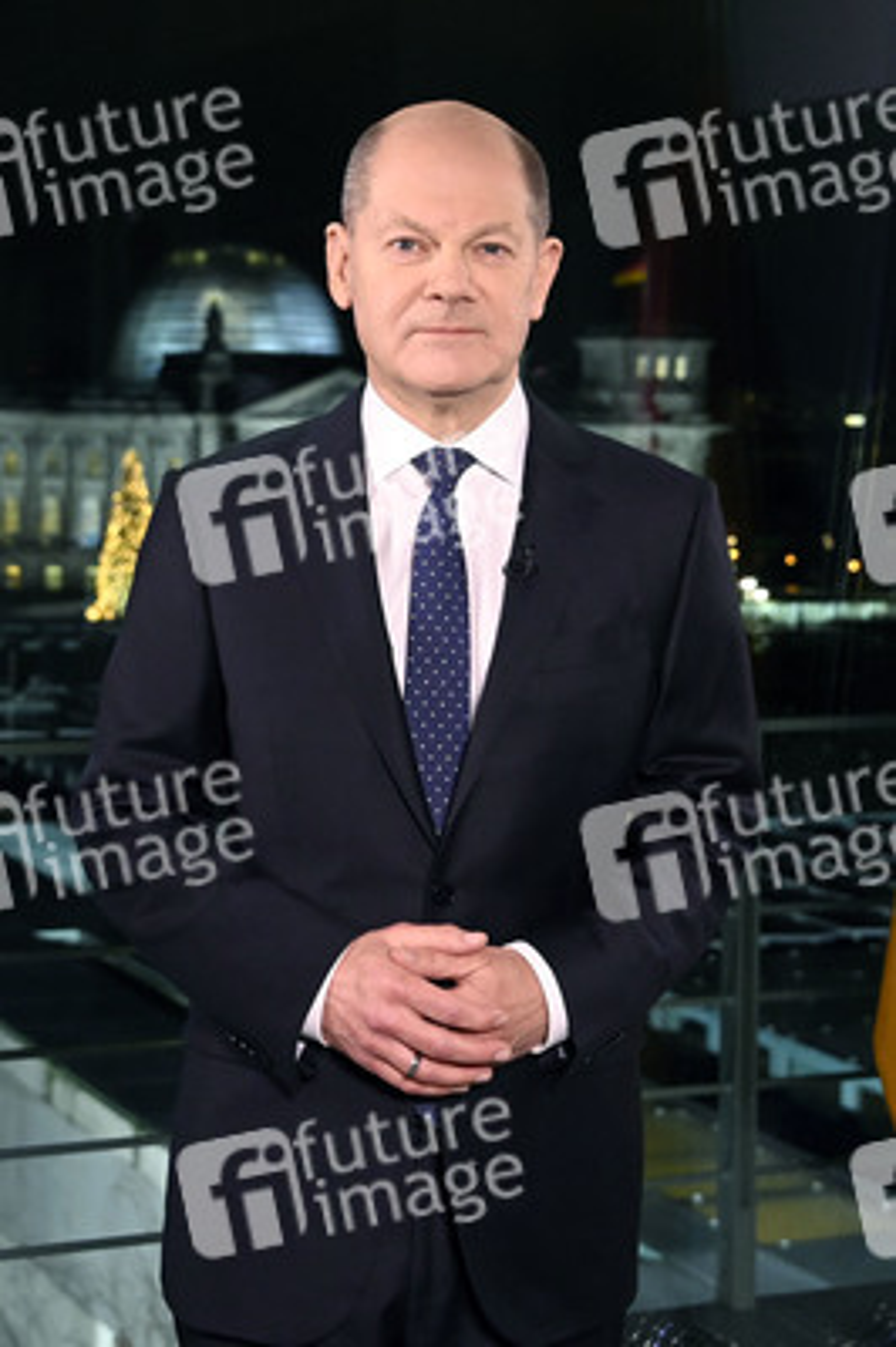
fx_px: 1683
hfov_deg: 29.8
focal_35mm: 45
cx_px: 448
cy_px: 674
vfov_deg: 43.6
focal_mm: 45
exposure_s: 1/160
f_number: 5
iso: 8000
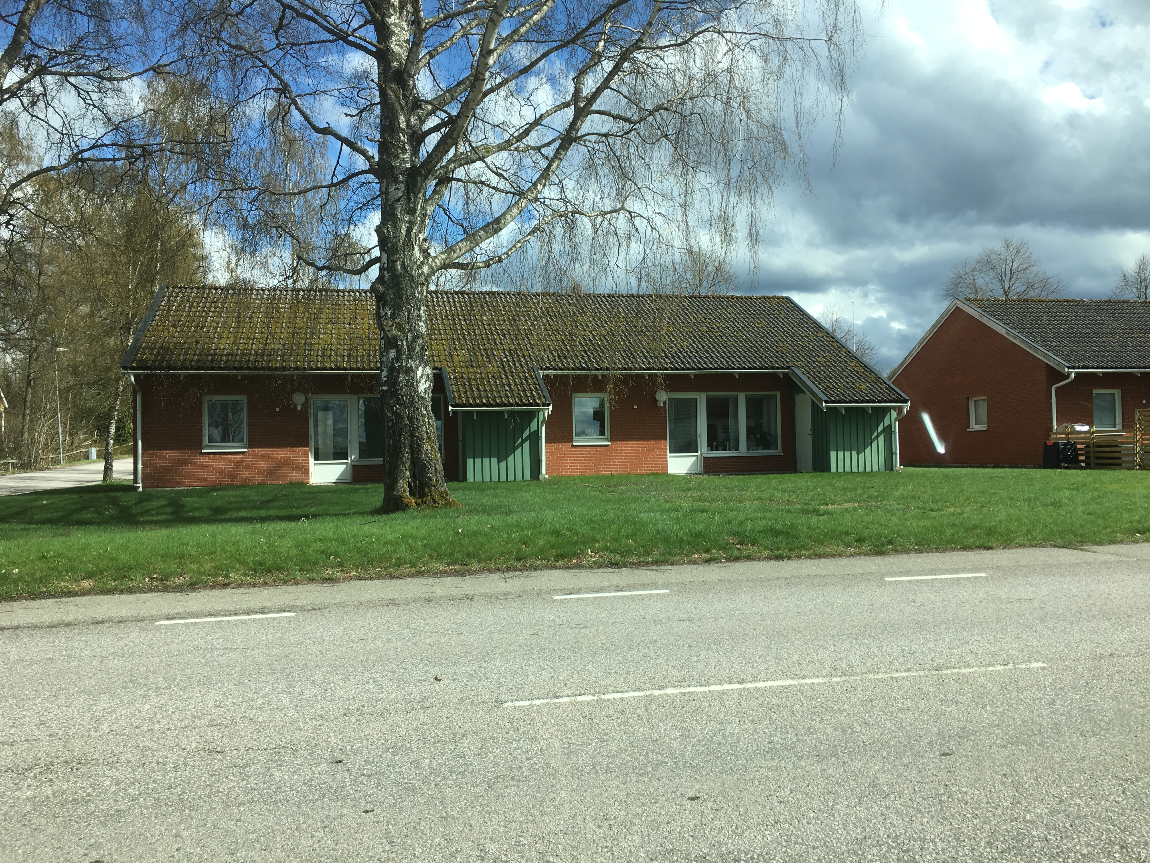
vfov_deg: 48.2
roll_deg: +1.9
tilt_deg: +1.6
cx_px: 575
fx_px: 963
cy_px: 432
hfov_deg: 61.7
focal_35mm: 29
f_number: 2.2
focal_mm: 4.15
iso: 25
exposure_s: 1/1012
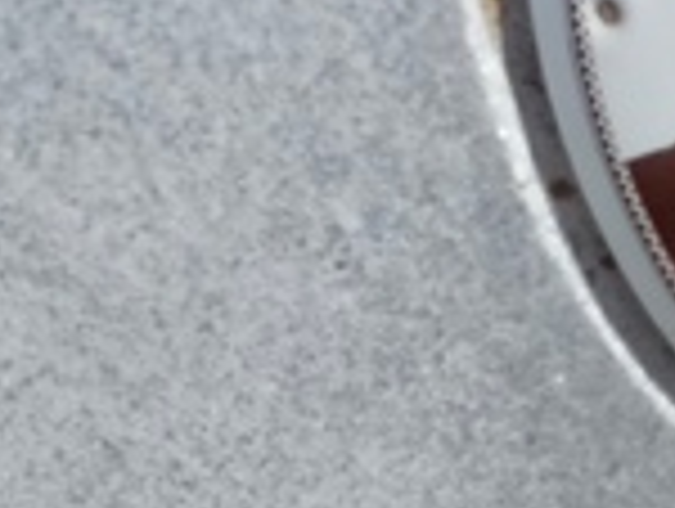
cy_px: 1218
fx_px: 2598
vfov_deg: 9.8
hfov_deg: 13.2
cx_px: 1251
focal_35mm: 133
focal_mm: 4.76
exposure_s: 1/809
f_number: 1.69
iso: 104
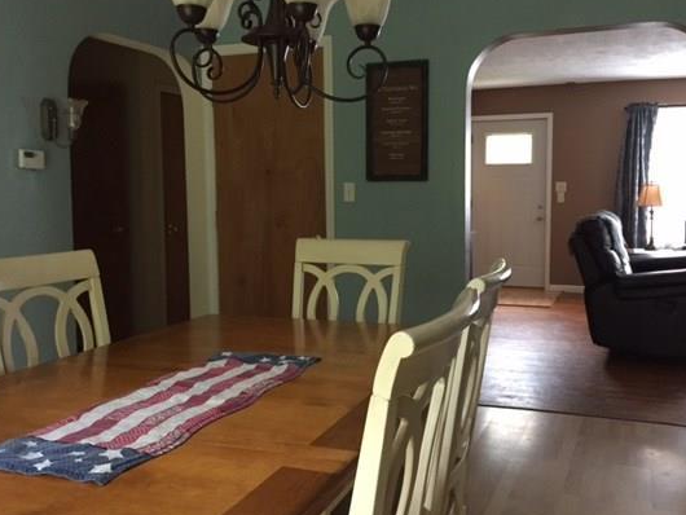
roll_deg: -1.6
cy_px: 252
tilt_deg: -4.7
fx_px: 694
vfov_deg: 40.7
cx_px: 378
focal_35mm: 35
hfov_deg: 52.5
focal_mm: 4.15
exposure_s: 1/24
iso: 250
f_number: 2.2
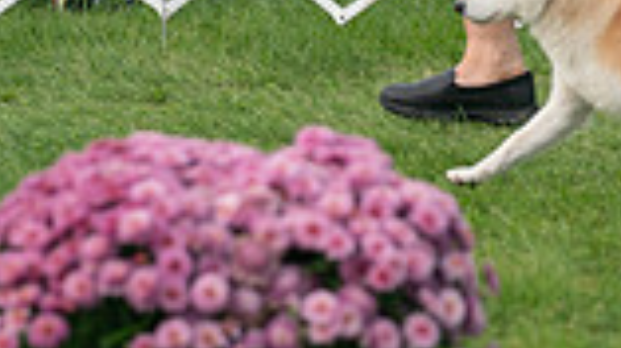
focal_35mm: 574
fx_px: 9444
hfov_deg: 3.8
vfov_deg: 2.1
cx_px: 700
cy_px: -293
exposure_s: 1/3200
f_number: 3.5
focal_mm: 148
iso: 640
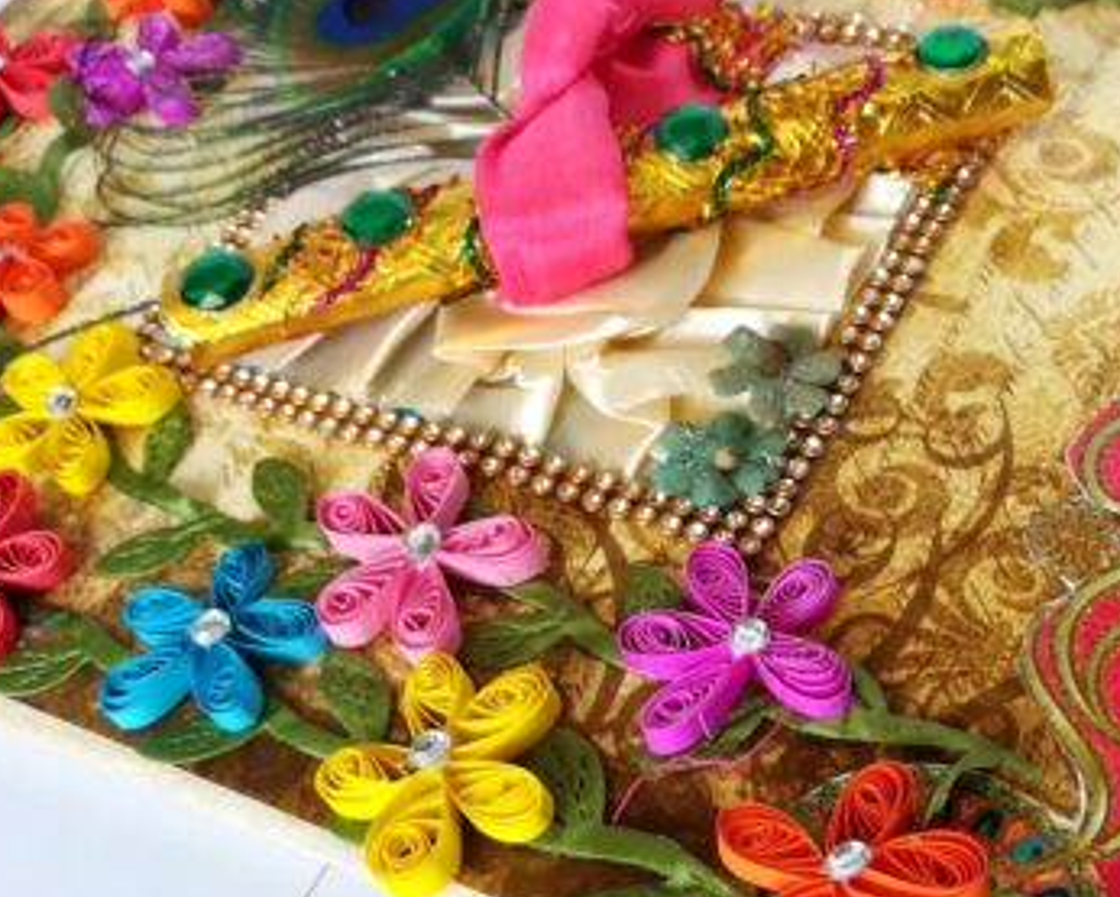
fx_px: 1459
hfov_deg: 40.9
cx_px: 822
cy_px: 502
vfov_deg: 34.1
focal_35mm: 44
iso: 100
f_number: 2.2
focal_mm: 3.83
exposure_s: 1/60
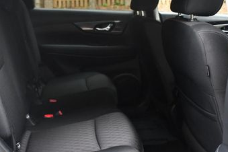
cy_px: 57
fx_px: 323
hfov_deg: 38.8
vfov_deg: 26.4
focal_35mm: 51
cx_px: 96
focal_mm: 18
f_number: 3.5
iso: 1600
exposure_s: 1/125
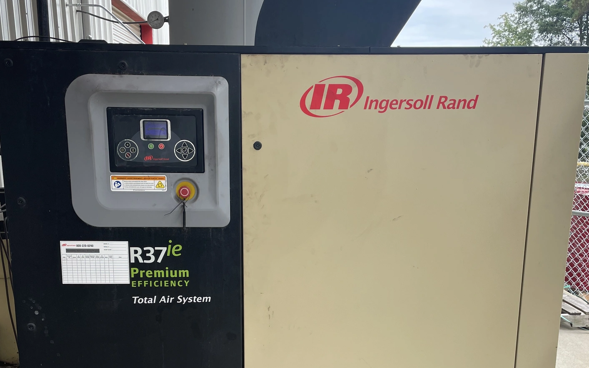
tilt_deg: -13.1
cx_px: 279
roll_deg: +0.8
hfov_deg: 50.4
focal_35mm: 39
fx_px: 626
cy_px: 260
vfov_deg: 32.3
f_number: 1.6
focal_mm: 4.2
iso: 32
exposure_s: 1/318
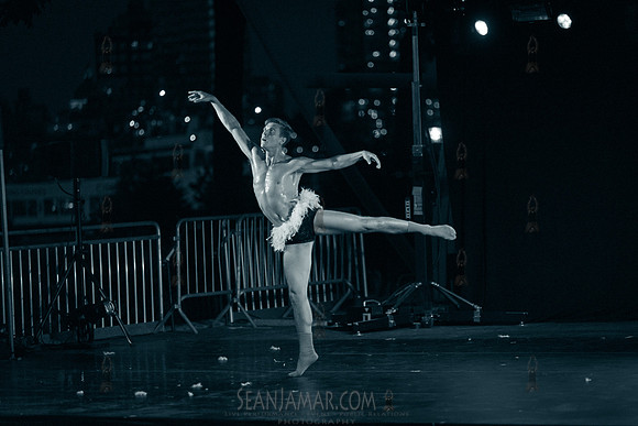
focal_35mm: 155
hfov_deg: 13.2
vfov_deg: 8.9
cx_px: 319
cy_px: 213
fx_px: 2747
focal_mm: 155
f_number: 2.8
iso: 4000
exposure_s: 1/1250
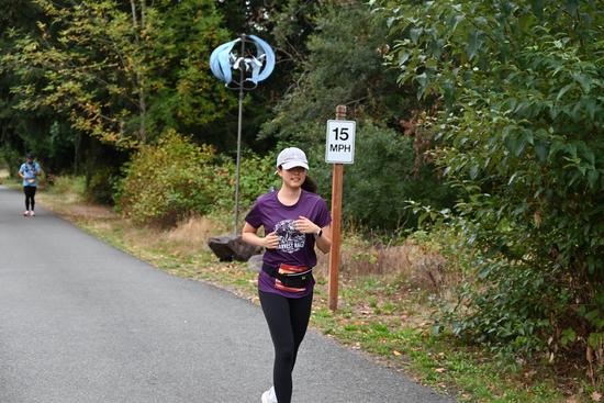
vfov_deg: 19.5
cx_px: 302
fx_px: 1175
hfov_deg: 28.8
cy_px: 202
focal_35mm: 70
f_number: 6
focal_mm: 70
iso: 900
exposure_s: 1/125
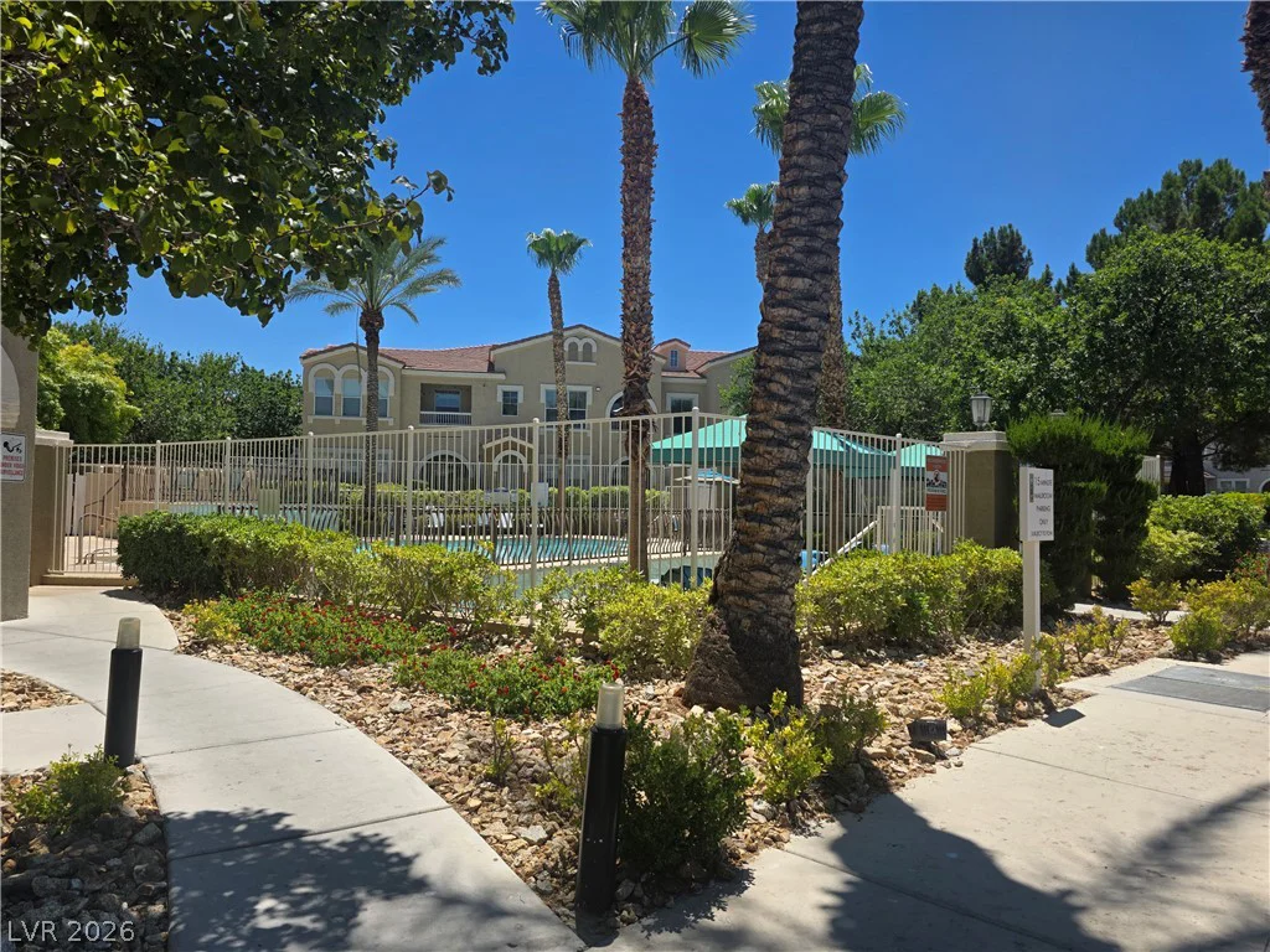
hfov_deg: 73.9
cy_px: 476
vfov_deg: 58.9
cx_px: 635
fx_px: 844
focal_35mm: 23
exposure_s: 1/5958
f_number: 1.7
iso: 80
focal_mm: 6.3
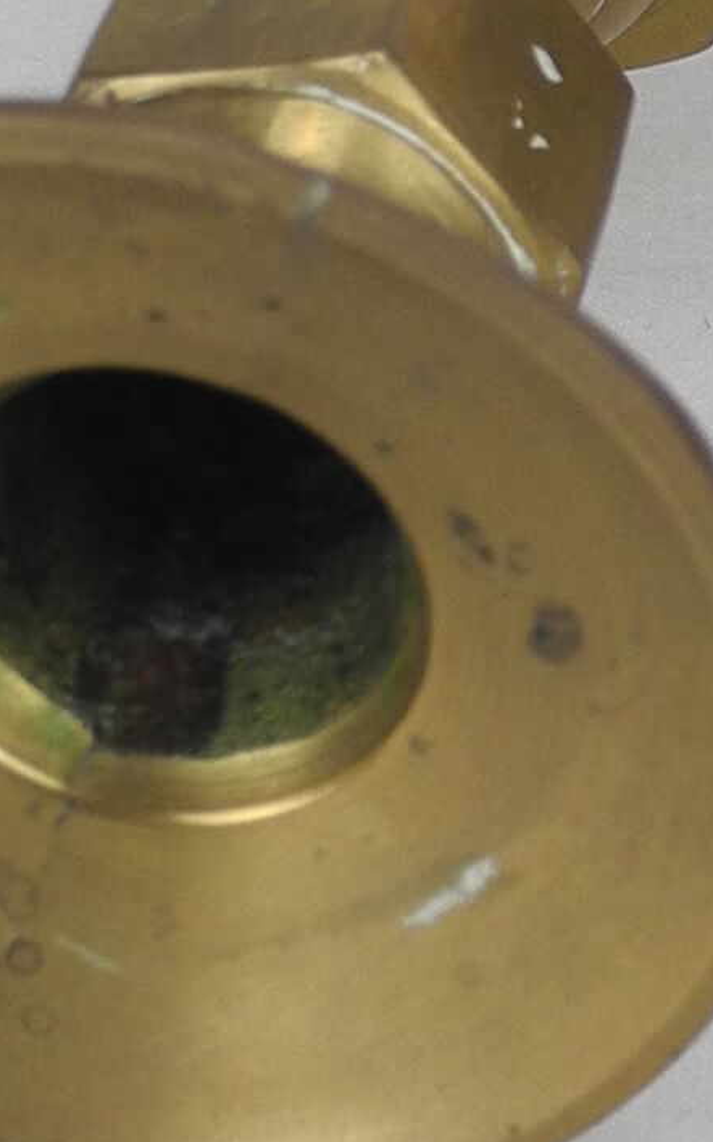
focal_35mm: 153
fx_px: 4761
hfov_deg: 8.2
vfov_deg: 13.6
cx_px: 1402
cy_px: 116
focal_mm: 6
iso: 100
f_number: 2.8
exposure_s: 1/142
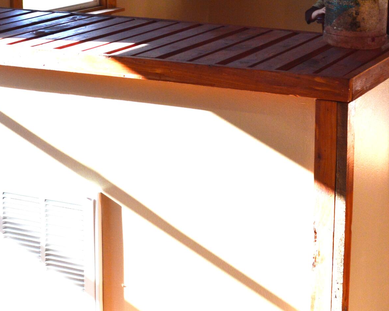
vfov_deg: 16.3
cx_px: 138
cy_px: 22
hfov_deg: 20.5
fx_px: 1071
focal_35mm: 93
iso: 400
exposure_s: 1/100
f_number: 9
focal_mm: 26
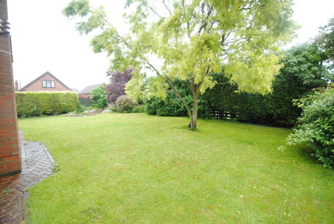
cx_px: 167
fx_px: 139
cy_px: 112
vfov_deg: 77.5
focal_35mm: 15
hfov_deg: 100.3
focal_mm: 10
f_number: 4.5
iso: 200
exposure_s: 1/80
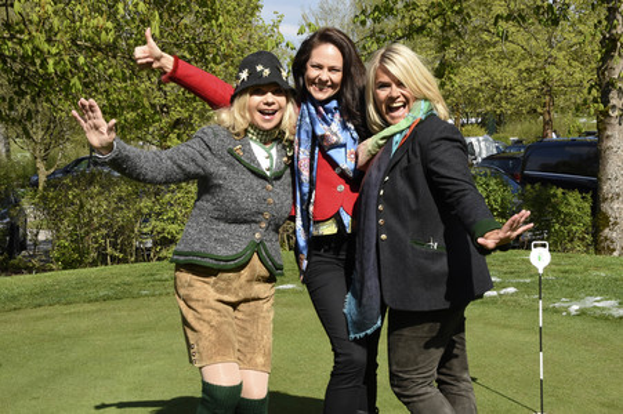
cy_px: 207
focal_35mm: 60
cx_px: 312
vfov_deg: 22.6
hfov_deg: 33.4
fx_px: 1038
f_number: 22
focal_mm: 40
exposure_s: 1/160
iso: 500
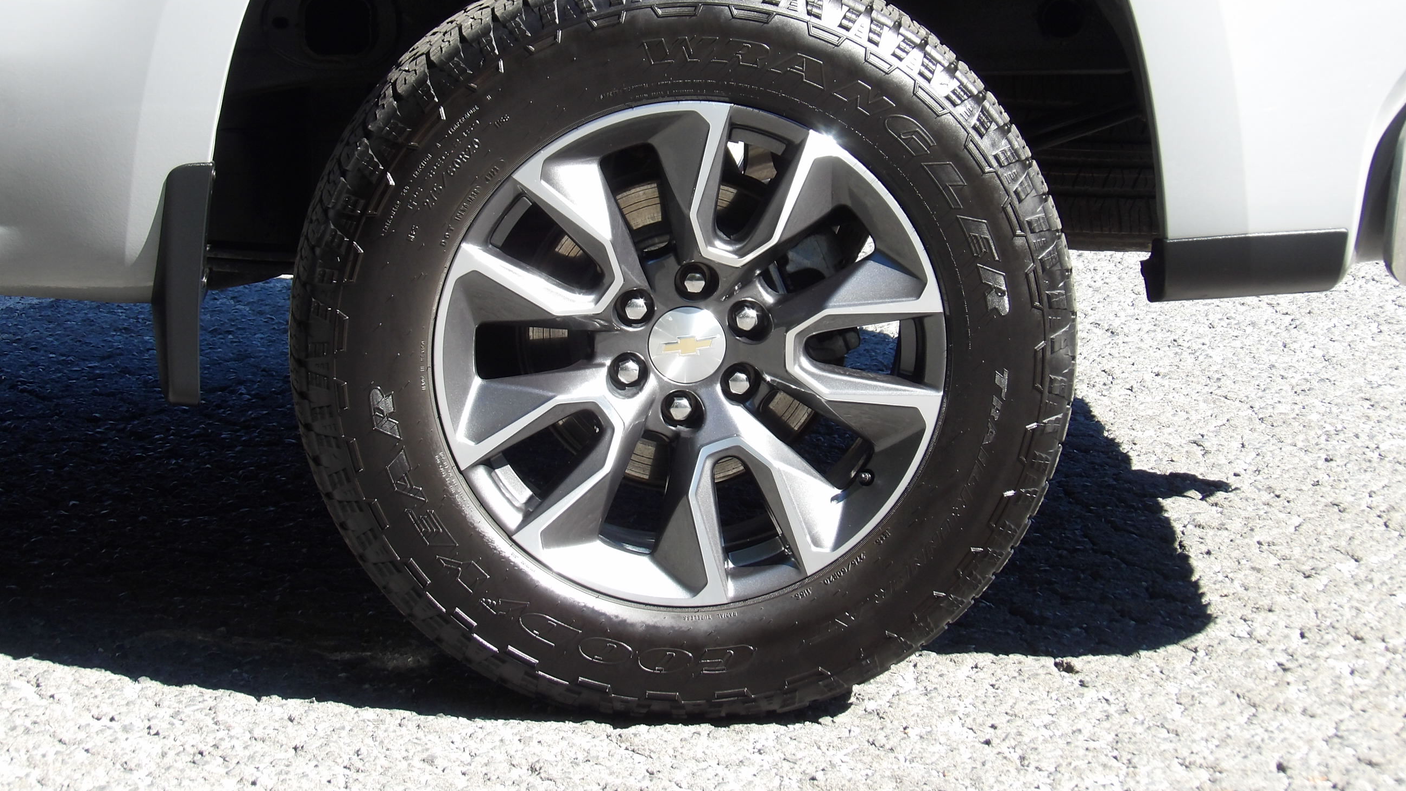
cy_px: 273
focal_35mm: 132
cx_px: 703
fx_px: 4921
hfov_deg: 16.3
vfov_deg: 9.2
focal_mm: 21.7
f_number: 4.2
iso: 100
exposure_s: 1/162
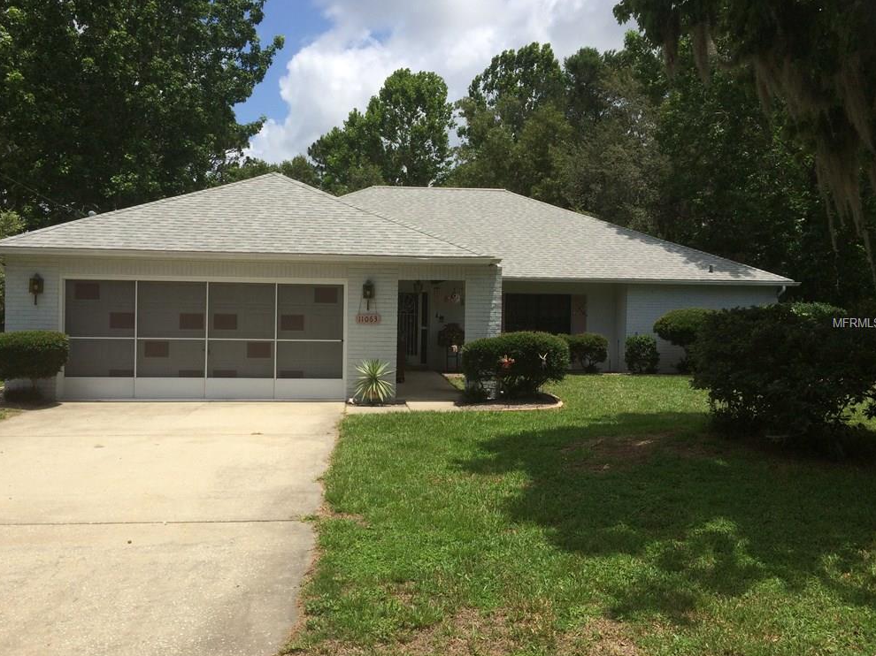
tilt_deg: -2.7
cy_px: 324
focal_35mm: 30
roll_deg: +0.0
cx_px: 434
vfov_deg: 46.8
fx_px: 759
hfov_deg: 60.0
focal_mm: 4.15
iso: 32
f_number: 2.2
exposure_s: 1/3165
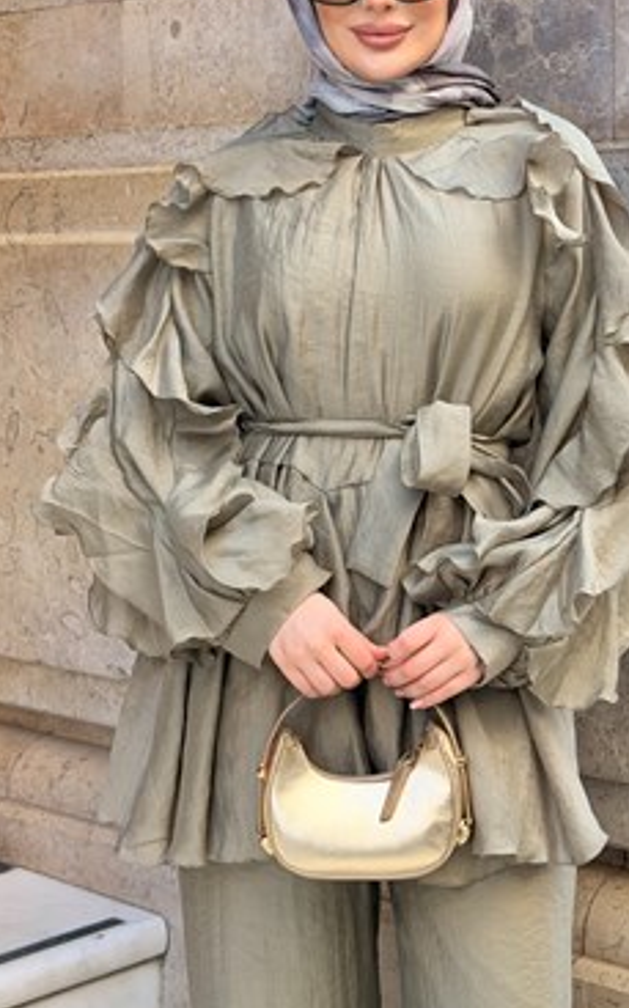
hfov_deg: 17.6
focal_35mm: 74
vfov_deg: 27.6
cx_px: 352
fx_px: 2032
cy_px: 298
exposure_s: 1/277
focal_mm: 6.76
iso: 64
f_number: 1.78
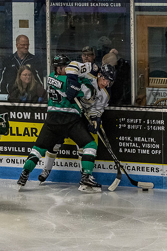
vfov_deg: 8.9
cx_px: 95
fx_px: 1600
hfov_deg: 6.0
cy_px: 117
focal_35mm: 230
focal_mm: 75
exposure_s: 1/800
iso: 2500
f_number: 4
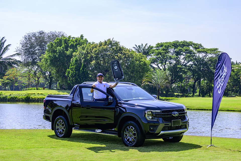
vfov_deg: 19.5
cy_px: 80
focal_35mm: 70
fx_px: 469
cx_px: 120
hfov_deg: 28.8
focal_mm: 70
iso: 360
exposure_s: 1/500
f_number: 9
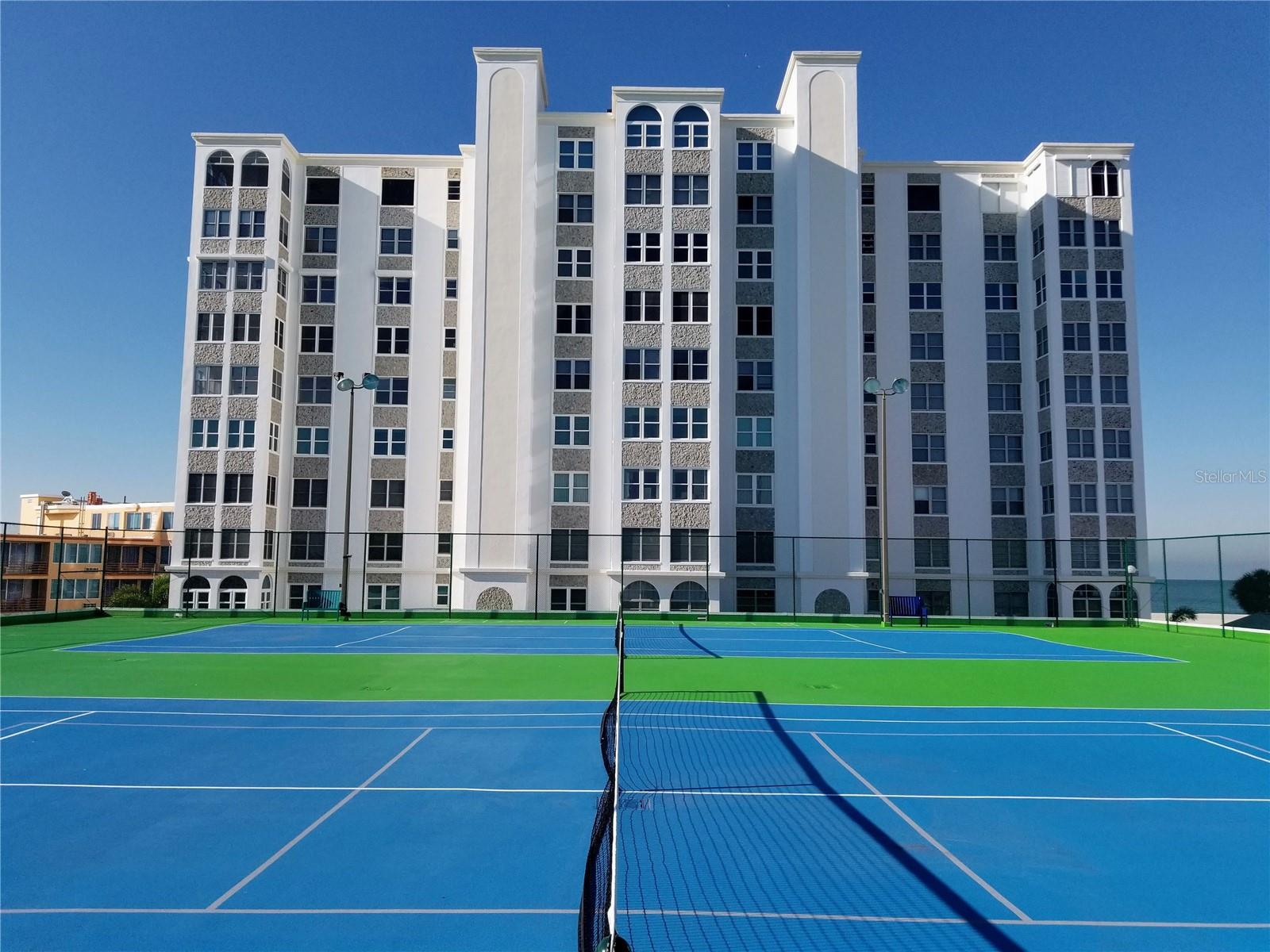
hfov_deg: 67.3
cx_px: 635
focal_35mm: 26
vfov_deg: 53.1
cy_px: 476
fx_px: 954
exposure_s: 1/3816
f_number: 1.7
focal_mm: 4.25
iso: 50
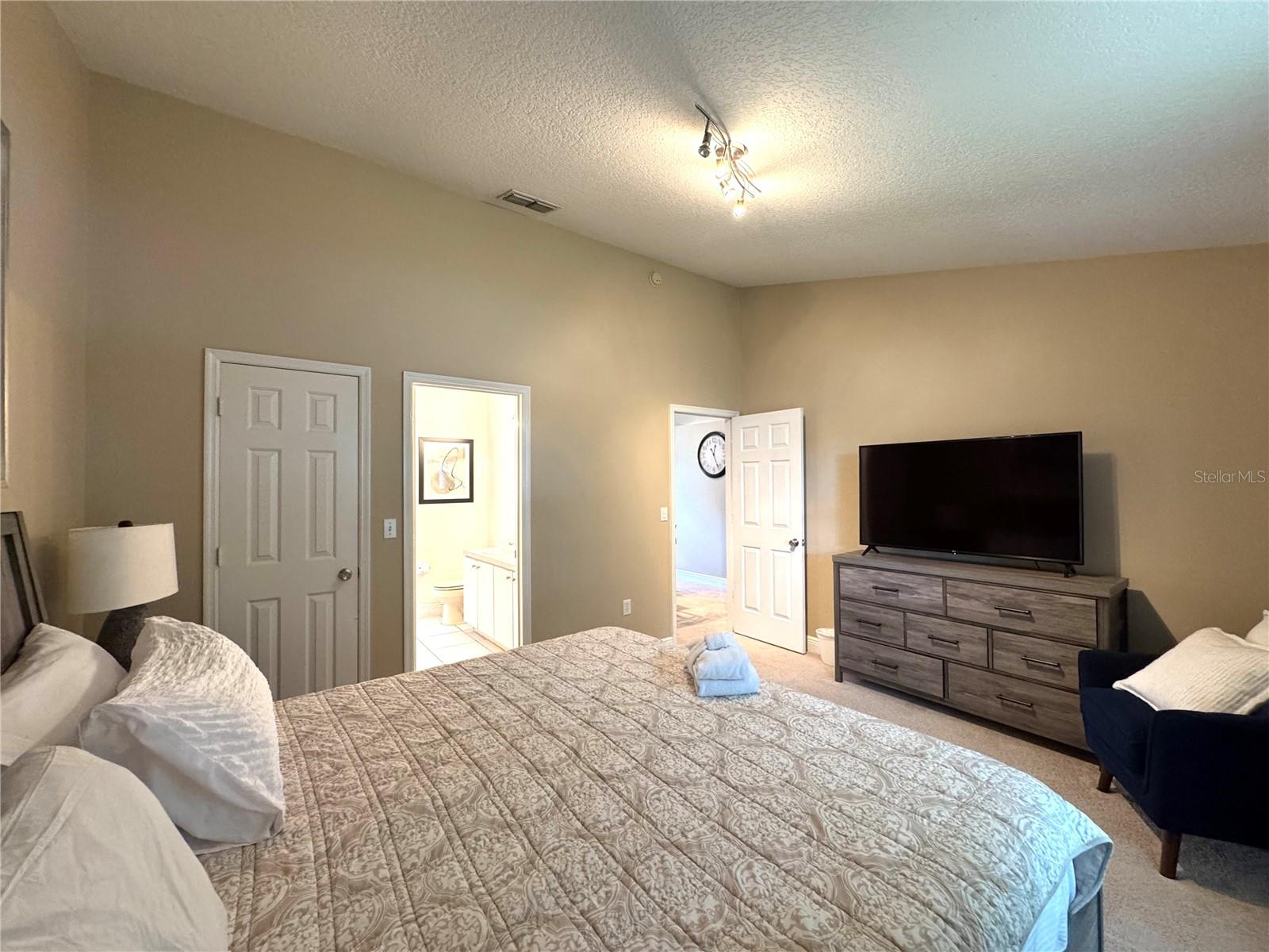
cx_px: 634
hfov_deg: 102.1
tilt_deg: +0.7
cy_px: 476
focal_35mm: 14
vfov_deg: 85.7
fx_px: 513
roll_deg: +0.2
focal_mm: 2.22
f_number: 2.2
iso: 320
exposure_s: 1/60
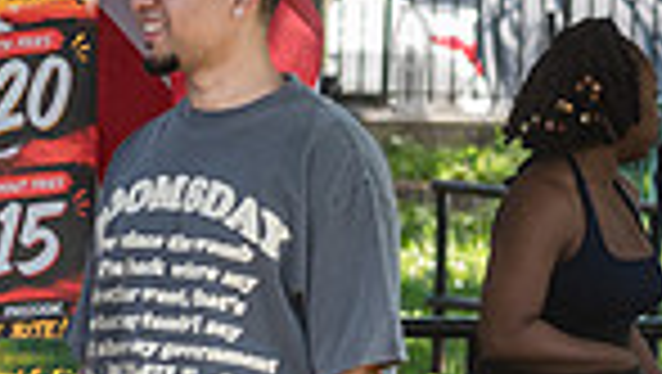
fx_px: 8082
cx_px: 1091
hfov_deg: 4.6
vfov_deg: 2.6
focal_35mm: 460
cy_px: 271
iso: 500
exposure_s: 1/400
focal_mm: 105
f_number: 5.6
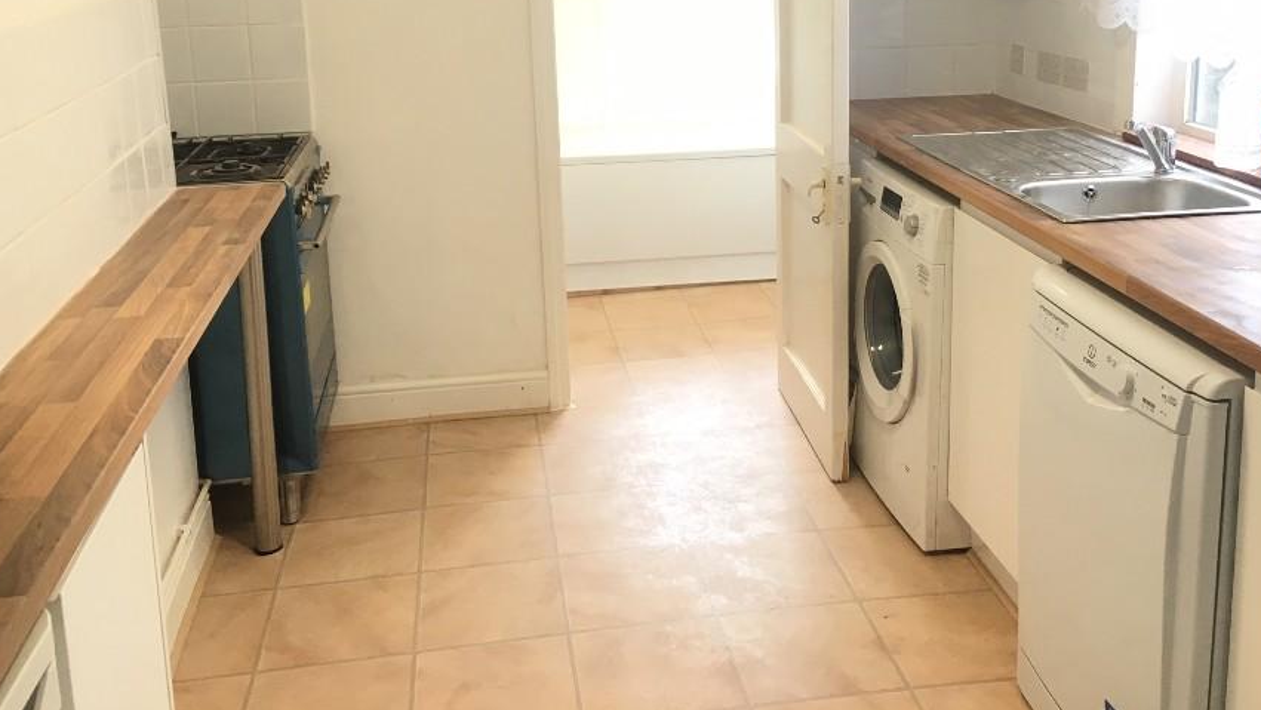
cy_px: 145
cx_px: 688
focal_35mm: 38
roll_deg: +1.3
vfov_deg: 30.5
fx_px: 1271
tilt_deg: -10.9
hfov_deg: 52.7
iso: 100
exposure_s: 1/33
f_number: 2.2
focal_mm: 4.15
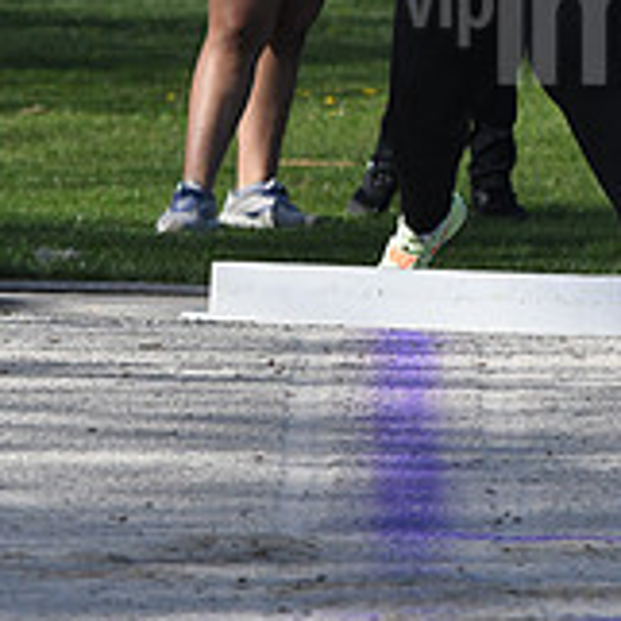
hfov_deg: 2.5
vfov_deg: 2.5
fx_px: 14110
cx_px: 505
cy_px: -185
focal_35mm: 695
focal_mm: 195
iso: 1250
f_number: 8
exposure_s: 1/4000
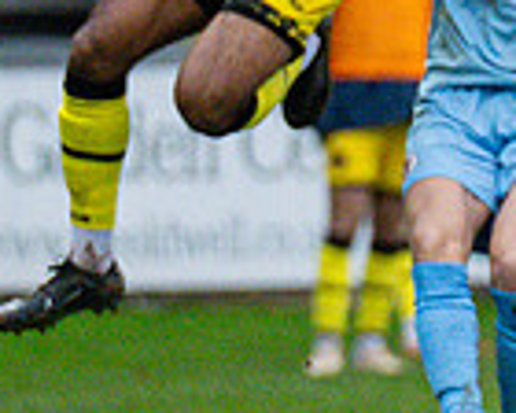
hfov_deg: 1.0
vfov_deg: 0.8
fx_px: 29367
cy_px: 356
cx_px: 958
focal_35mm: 1923
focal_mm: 200
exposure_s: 1/1600
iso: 2000
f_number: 3.2
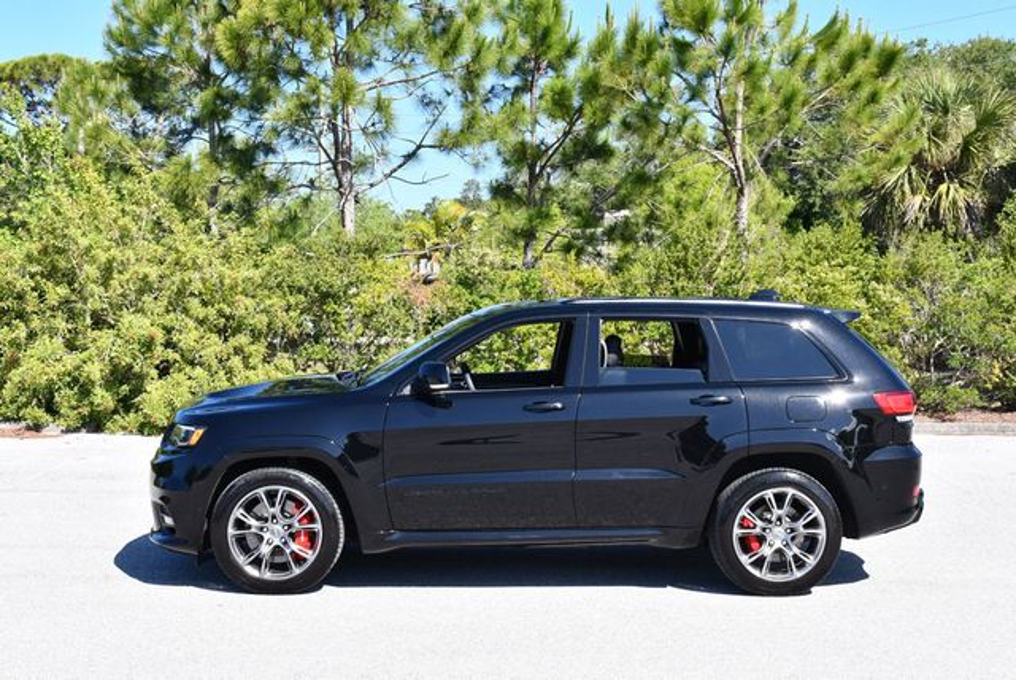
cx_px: 508
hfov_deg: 38.2
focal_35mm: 52
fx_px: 1469
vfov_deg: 26.0
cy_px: 340
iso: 200
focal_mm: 26
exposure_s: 1/250
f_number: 8
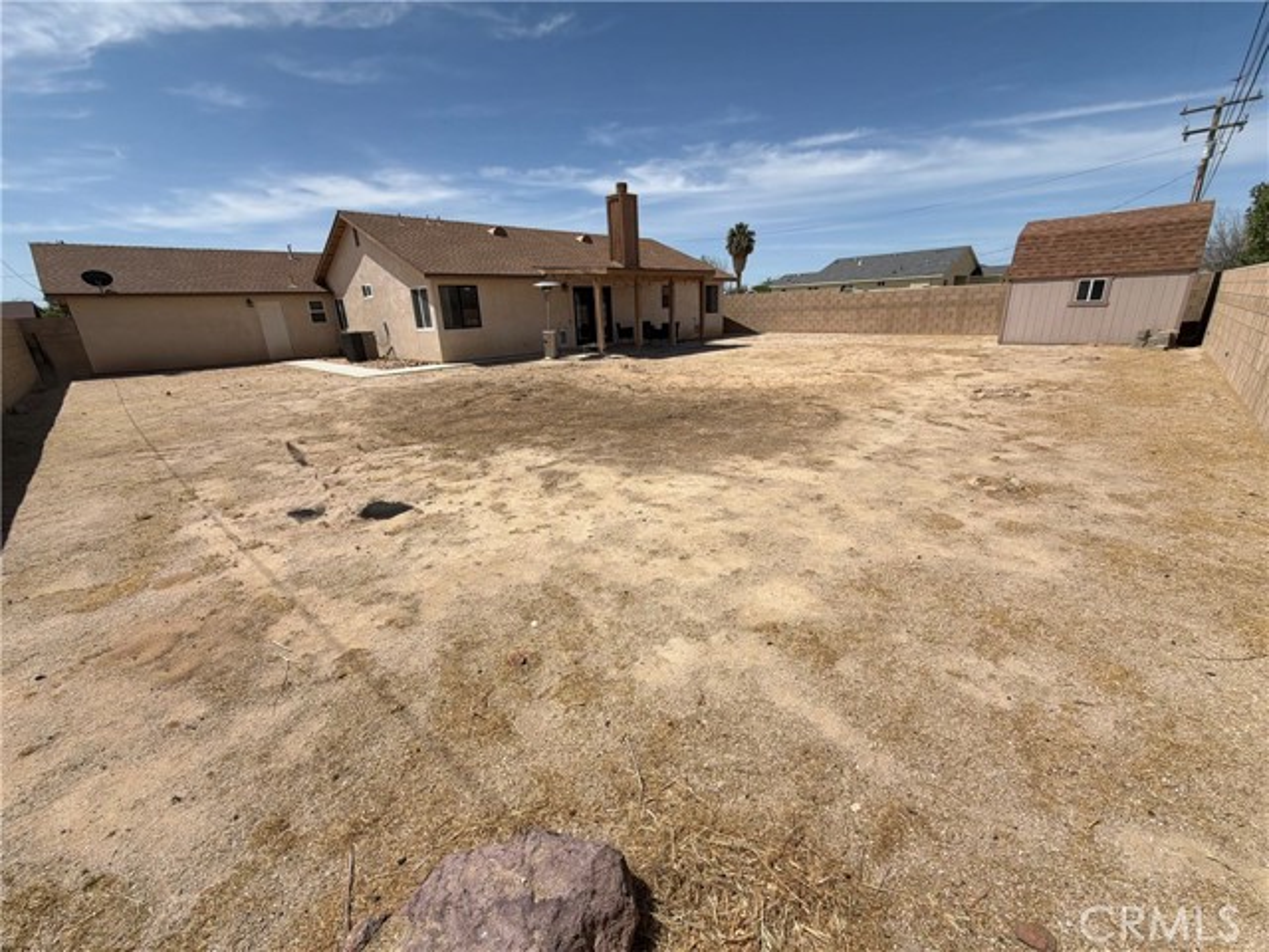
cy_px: 476
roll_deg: +2.4
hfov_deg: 102.1
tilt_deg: -18.3
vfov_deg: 85.7
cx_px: 634
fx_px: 513
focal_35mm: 14
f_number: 2.2
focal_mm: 2.22
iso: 20
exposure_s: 1/1572
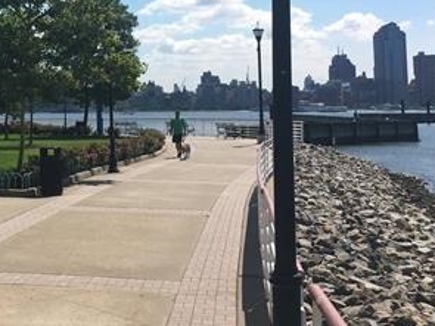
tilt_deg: +2.3
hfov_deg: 29.9
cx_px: 80
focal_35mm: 63
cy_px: 43
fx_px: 791
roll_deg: +2.2
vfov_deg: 22.8
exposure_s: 1/2198
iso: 25
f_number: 2.2
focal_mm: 4.15
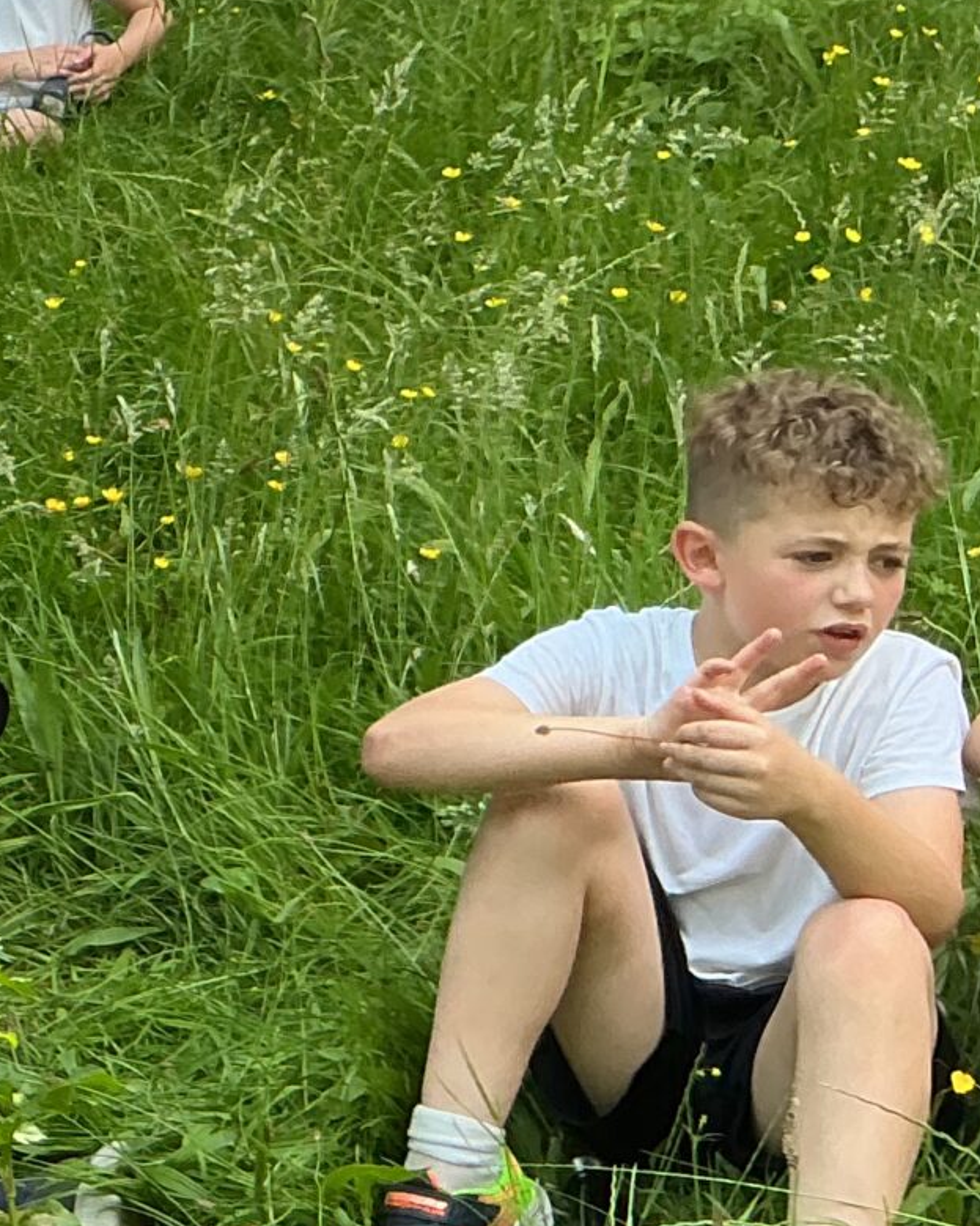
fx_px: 3372
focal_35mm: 93
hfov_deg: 13.8
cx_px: -1018
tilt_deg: -11.4
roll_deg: +0.0
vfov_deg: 20.6
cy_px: 485
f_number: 1.8
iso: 20
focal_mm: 3
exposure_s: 1/168
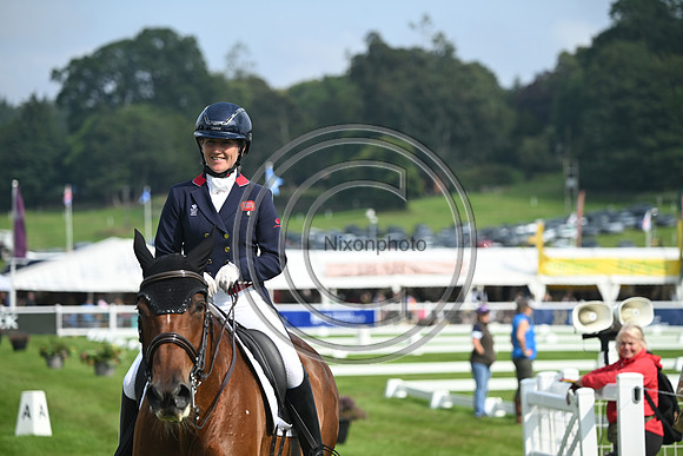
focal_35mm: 175
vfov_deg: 7.9
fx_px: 3321
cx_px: 342
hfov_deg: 11.7
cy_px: 228
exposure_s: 1/1250
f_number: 5
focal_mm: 175
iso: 250
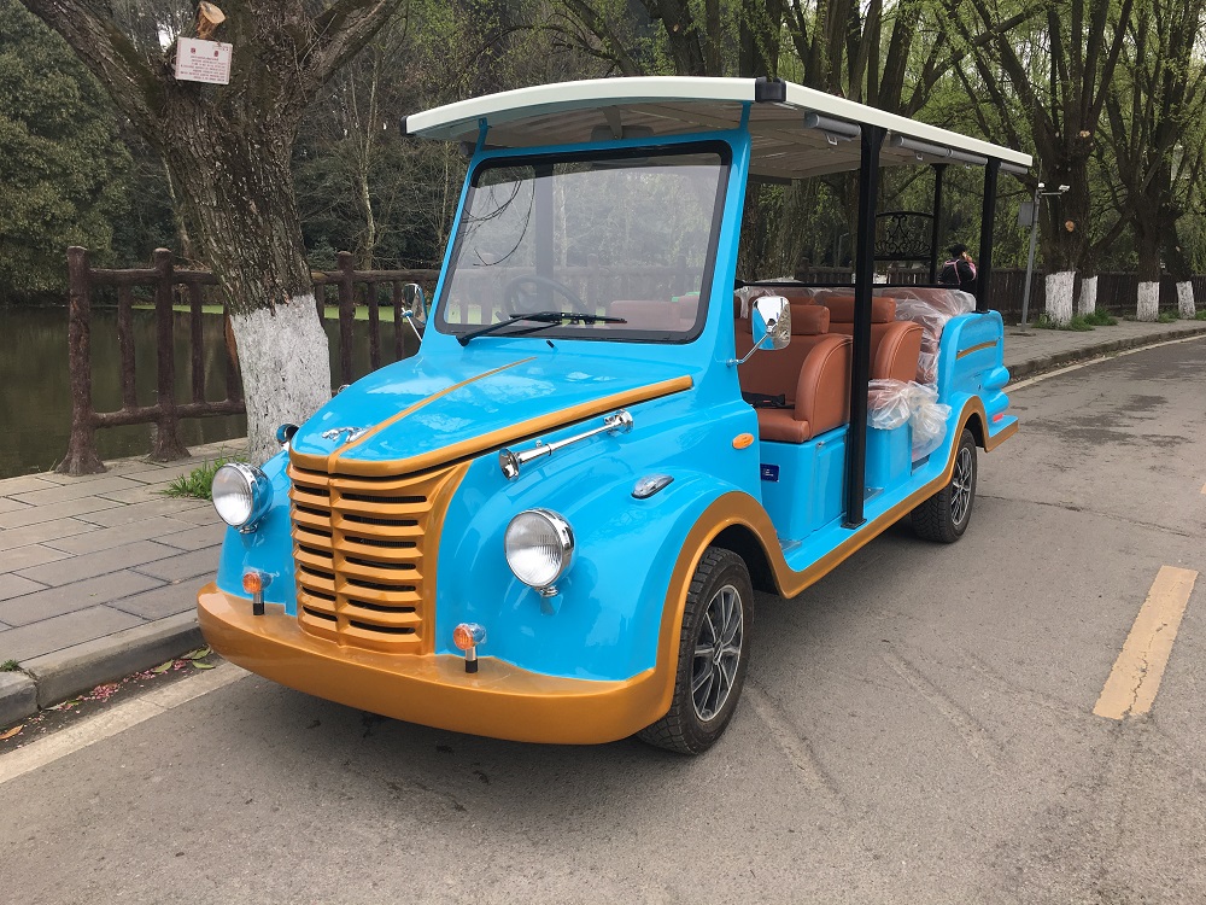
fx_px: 1010
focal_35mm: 29
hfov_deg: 61.7
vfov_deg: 48.2
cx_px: 603
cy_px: 452
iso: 25
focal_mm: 4.15
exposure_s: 1/353
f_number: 2.2
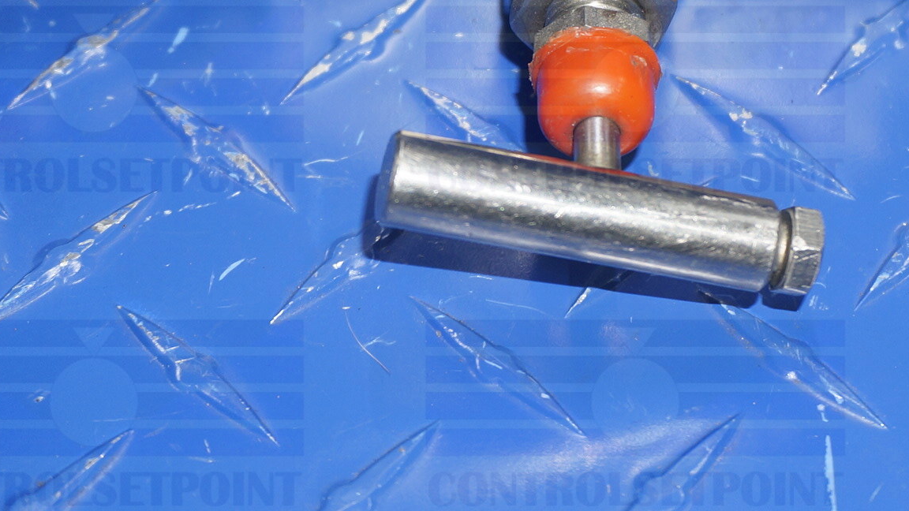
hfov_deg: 21.3
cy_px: -98
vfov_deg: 11.9
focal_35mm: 100
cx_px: 589
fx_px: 2410
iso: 200
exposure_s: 1/60
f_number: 5
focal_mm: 30
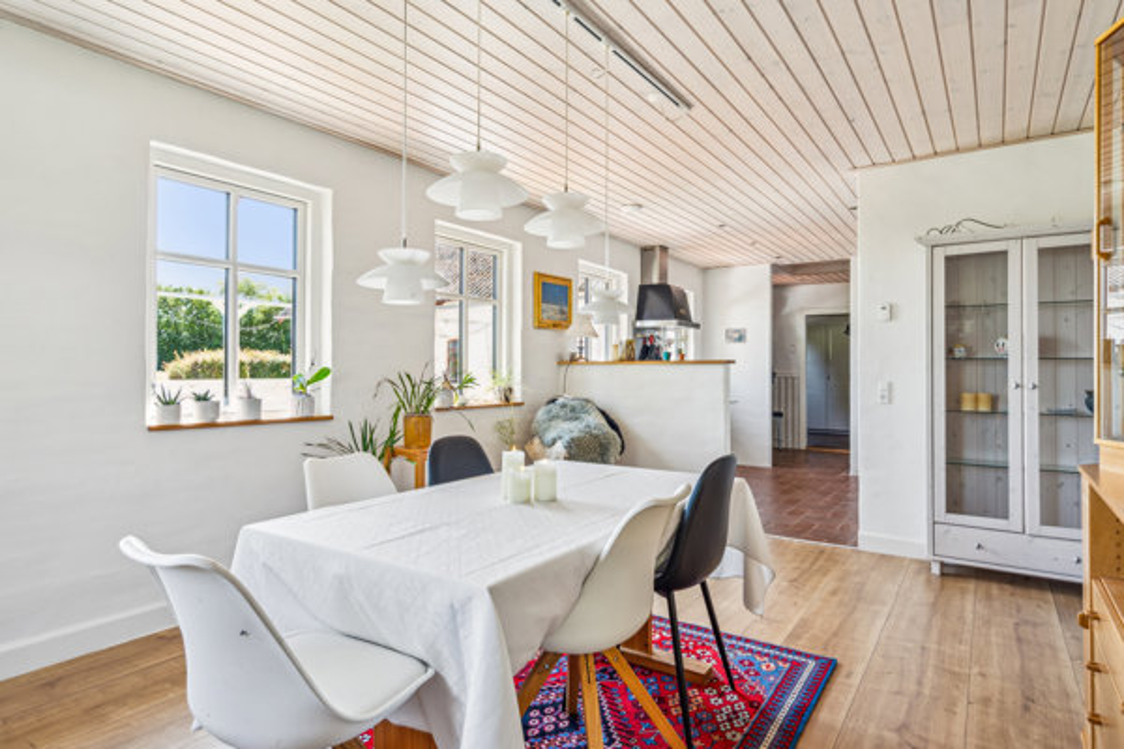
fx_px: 593
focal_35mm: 19
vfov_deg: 64.6
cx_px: 562
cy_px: 374
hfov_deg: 86.9
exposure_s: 1/25
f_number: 8
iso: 800
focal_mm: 19
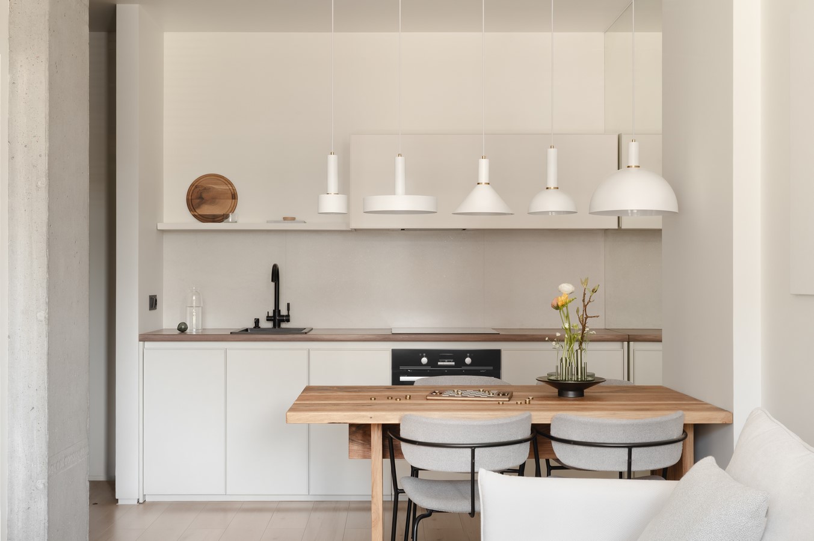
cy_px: 270
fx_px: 904
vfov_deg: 33.4
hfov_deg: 48.5
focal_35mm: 40
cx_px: 407
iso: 320
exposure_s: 1/13
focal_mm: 40
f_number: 13
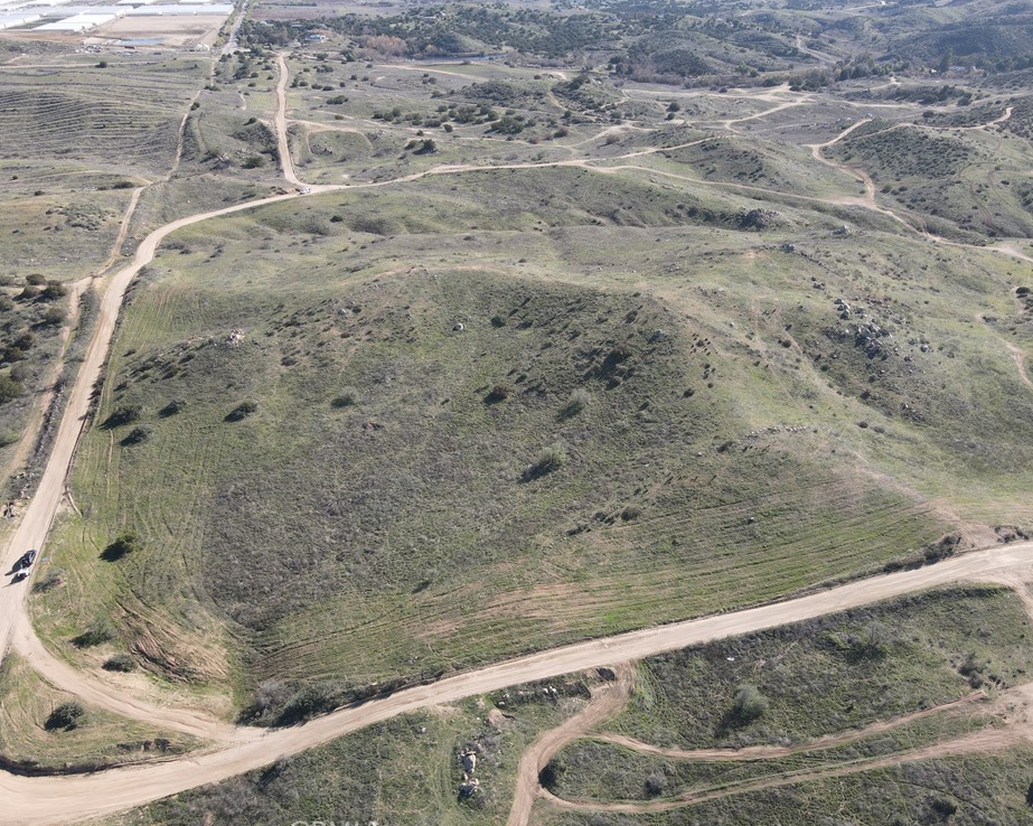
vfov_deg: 54.9
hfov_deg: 65.9
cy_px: 417
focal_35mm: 26
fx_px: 795
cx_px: 565
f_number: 2.8
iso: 110
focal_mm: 4.5
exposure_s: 1/320
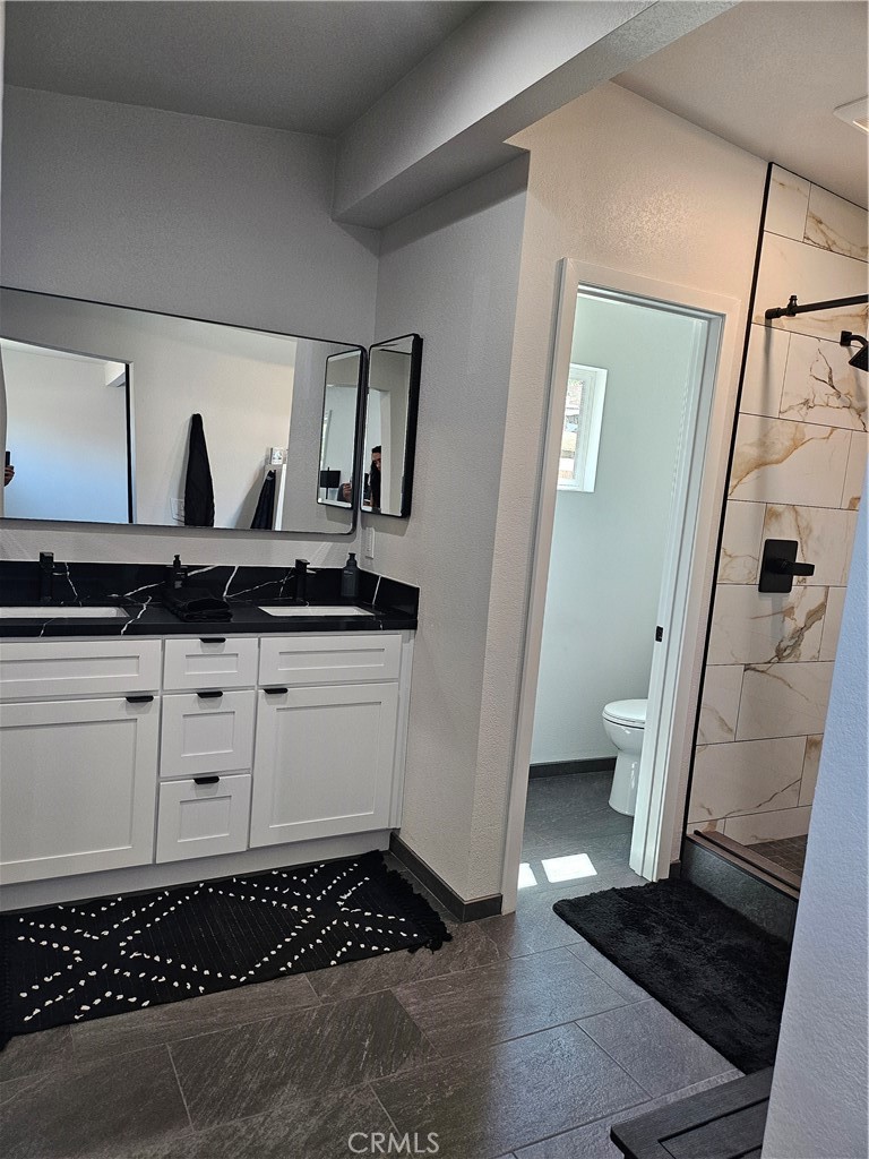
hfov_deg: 56.8
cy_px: 580
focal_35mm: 24
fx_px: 803
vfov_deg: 71.6
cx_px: 434
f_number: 1.8
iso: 200
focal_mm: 5
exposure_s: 1/120
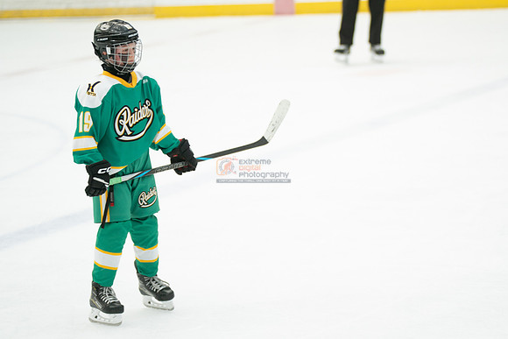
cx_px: 303
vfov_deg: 8.6
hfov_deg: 12.9
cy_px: 143
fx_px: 2253
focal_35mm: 160
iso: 2500
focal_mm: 132
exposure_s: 1/2500
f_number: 3.2
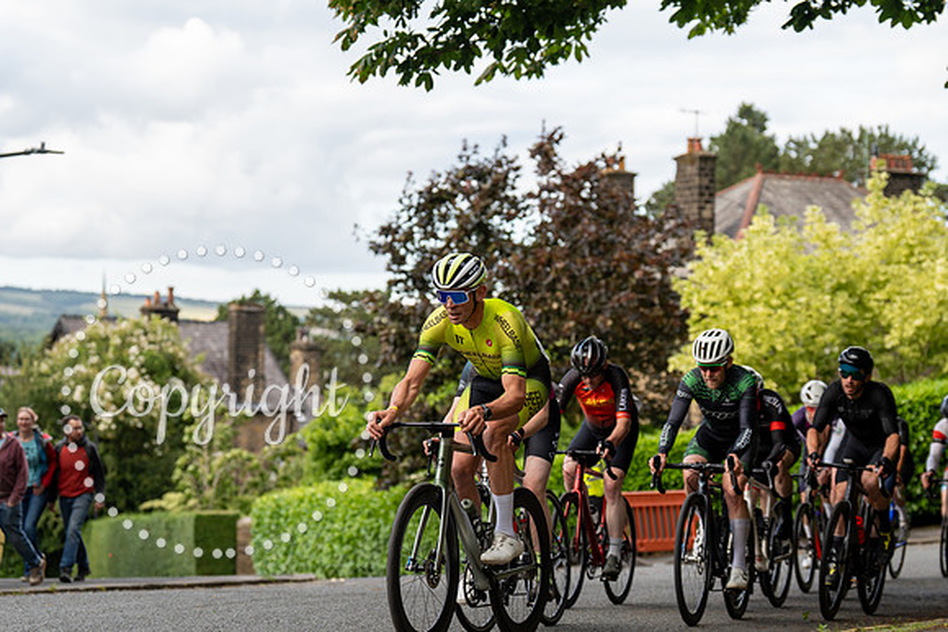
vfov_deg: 16.3
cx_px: 474
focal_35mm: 84
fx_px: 2212
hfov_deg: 24.2
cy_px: 316
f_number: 3.5
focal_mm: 84
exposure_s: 1/800
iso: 400
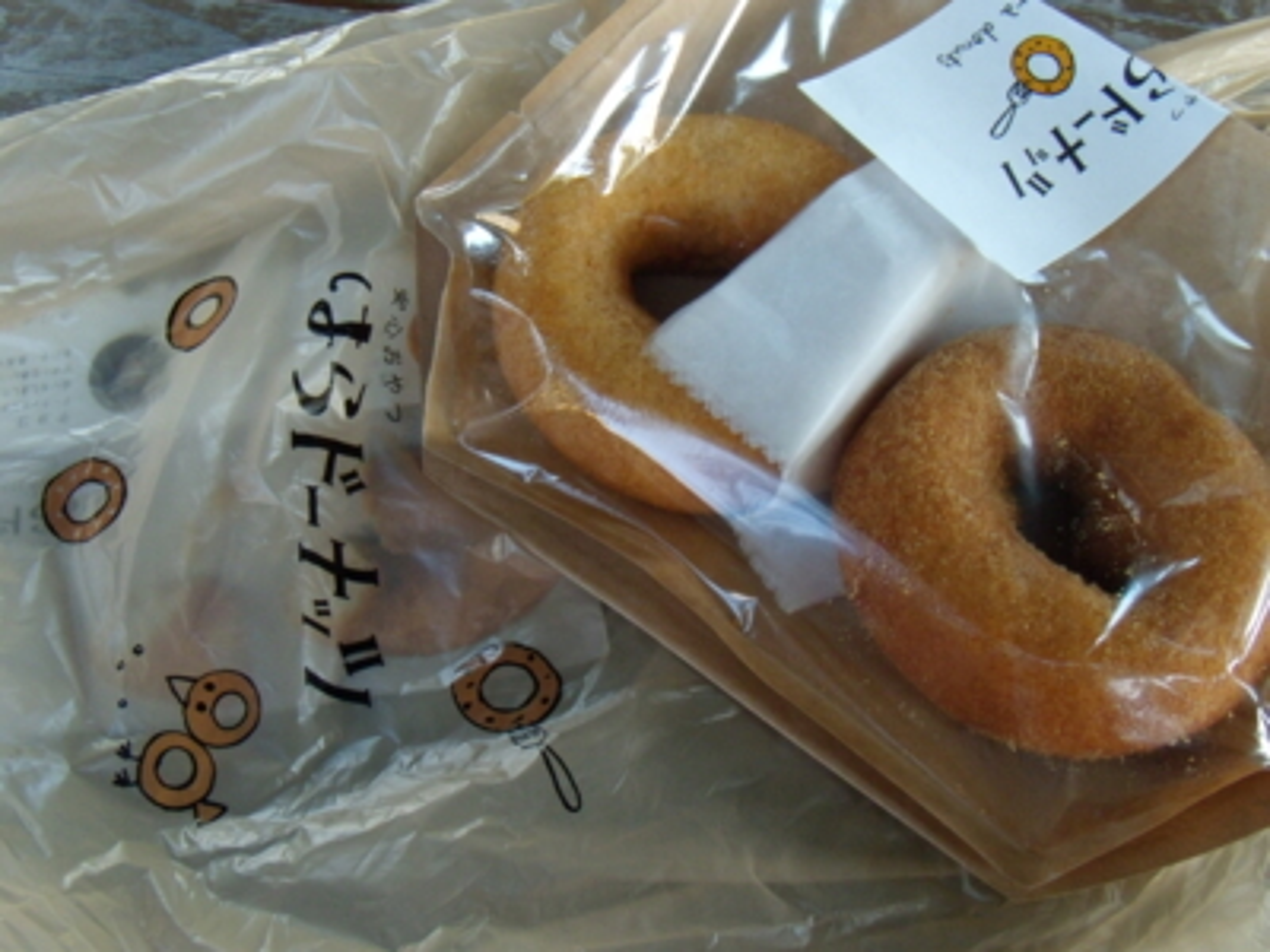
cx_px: 635
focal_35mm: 36
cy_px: 476
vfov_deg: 39.7
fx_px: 1321
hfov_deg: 51.4
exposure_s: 1/60
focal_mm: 6.4
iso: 320
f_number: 3.6
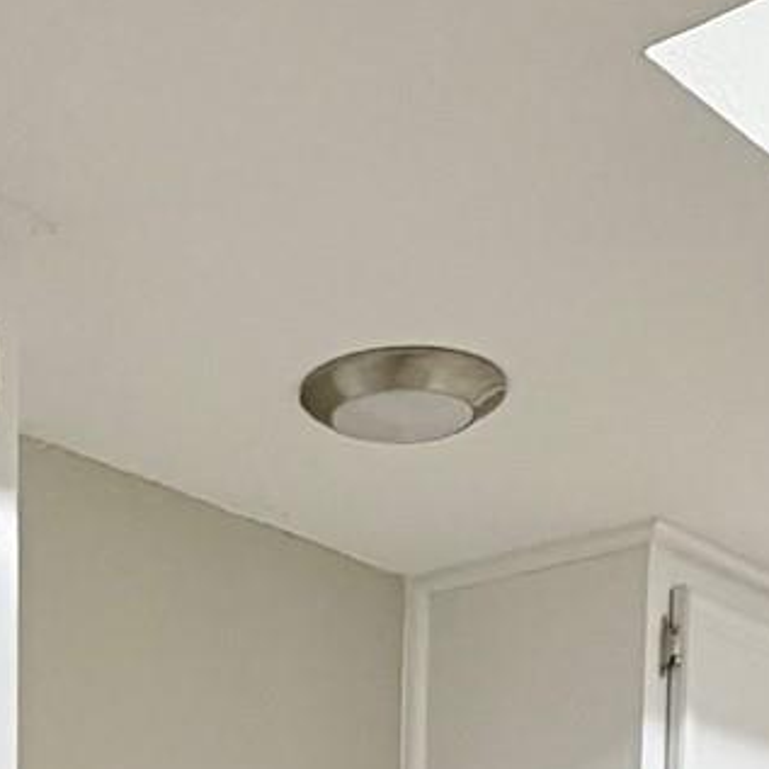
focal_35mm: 80
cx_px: 182
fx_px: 2011
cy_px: 1308
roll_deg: -0.2
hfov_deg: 21.4
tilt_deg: -3.9
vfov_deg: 18.0
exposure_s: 1/120
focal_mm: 2.22
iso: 320
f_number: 2.2
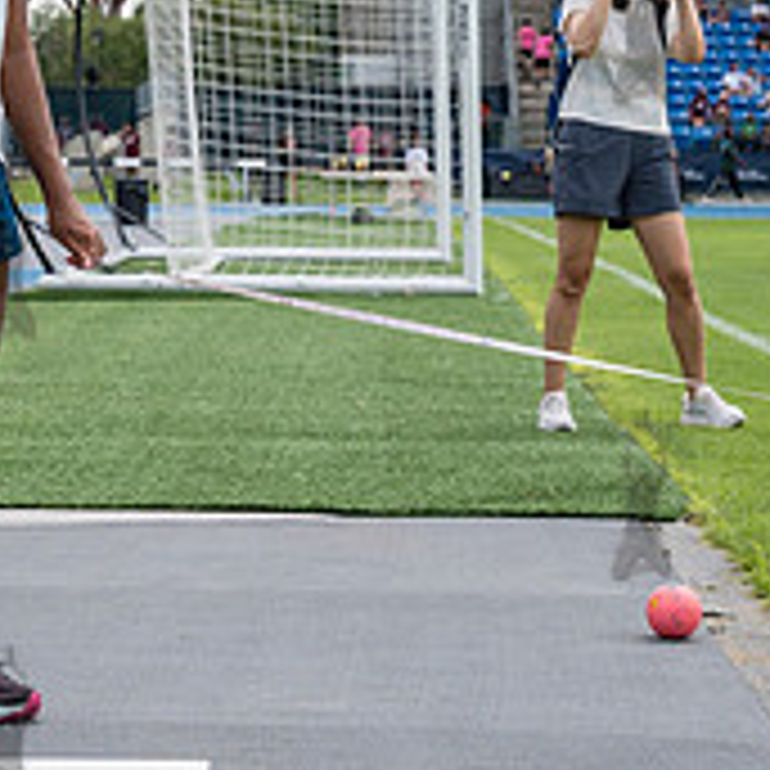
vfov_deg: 12.9
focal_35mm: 135
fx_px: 3397
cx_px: 226
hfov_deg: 12.9
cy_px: 190
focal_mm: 40
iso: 100
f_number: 5
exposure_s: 1/500
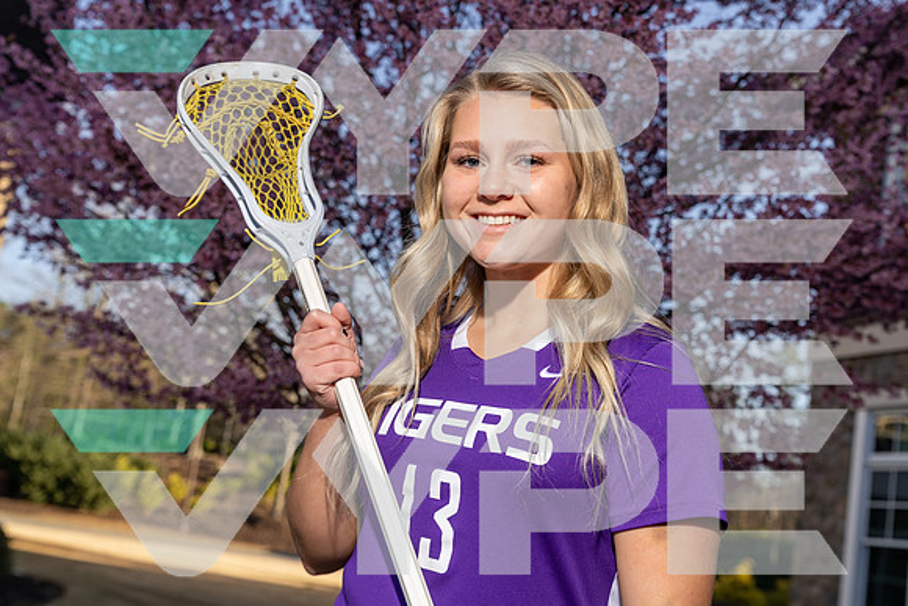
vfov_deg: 28.1
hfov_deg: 41.1
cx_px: 454
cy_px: 303
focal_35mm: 48
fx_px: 1211
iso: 100
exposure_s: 1/125
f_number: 5.6
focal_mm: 48
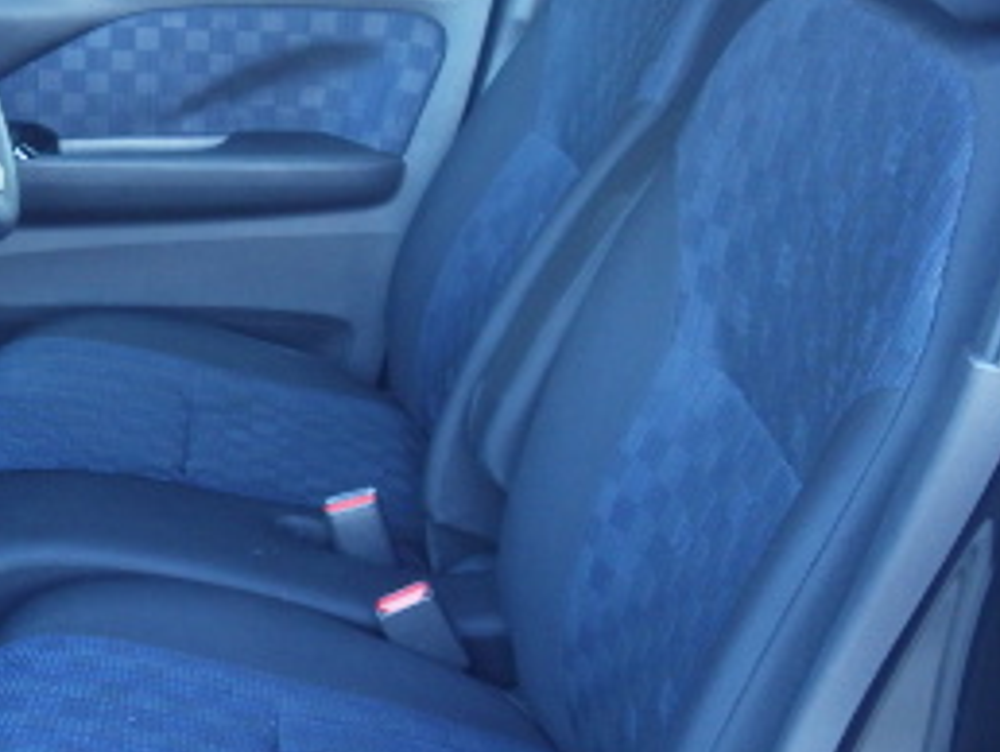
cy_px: 430
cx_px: -4
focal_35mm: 62
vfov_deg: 23.7
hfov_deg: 29.1
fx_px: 1793
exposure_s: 1/45
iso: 250
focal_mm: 4.5
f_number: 2
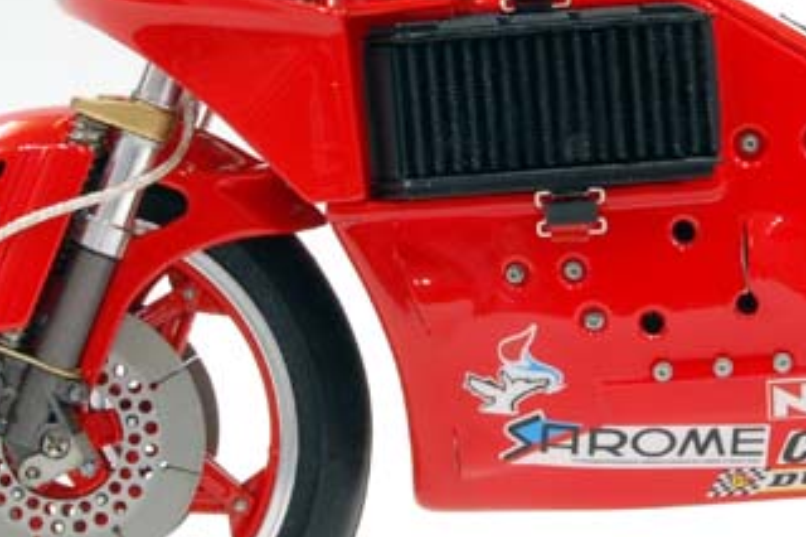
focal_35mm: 232
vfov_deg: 5.9
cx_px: 781
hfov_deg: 8.8
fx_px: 5200
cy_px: 91
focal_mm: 55
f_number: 25
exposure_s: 2.2
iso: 200
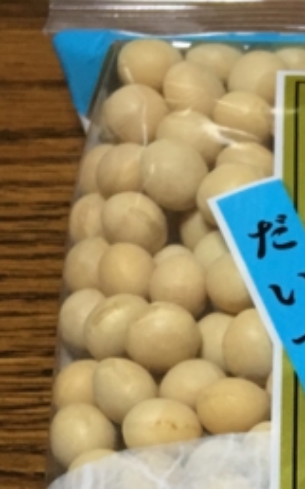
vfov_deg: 16.5
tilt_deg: -57.9
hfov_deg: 10.3
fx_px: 1624
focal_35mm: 122
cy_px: 563
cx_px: 470
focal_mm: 4.15
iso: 25
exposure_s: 1/15
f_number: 2.2
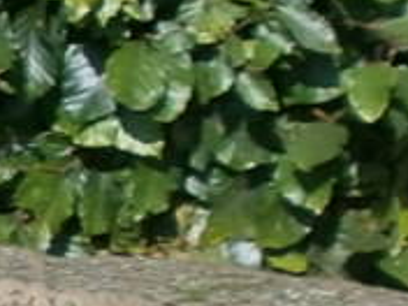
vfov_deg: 7.6
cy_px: 271
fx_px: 2310
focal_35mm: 196
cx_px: -788
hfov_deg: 8.5
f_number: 10
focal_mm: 4.8
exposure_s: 1/125
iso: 100
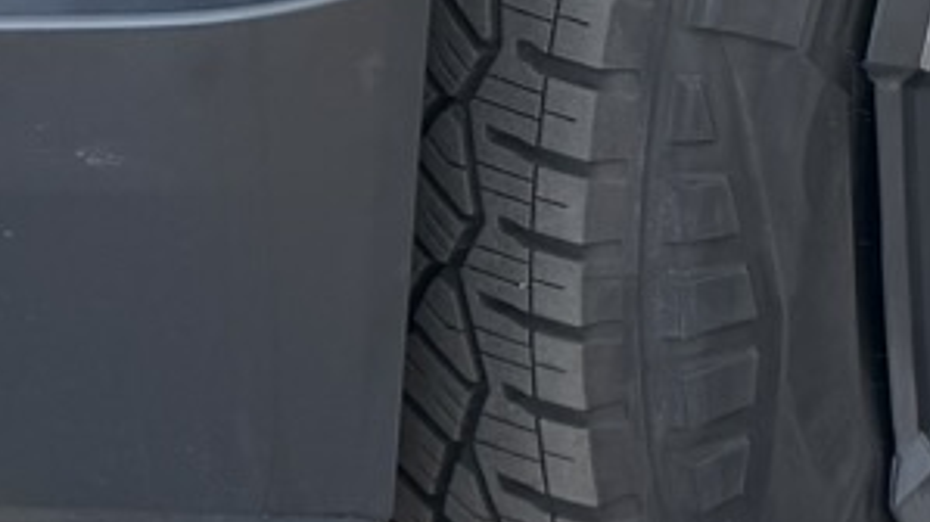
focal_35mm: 179
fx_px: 4413
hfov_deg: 12.0
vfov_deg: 6.3
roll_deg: +1.9
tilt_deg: -15.0
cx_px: 821
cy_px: -973
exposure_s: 1/182
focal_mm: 6.76
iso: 64
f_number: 1.78
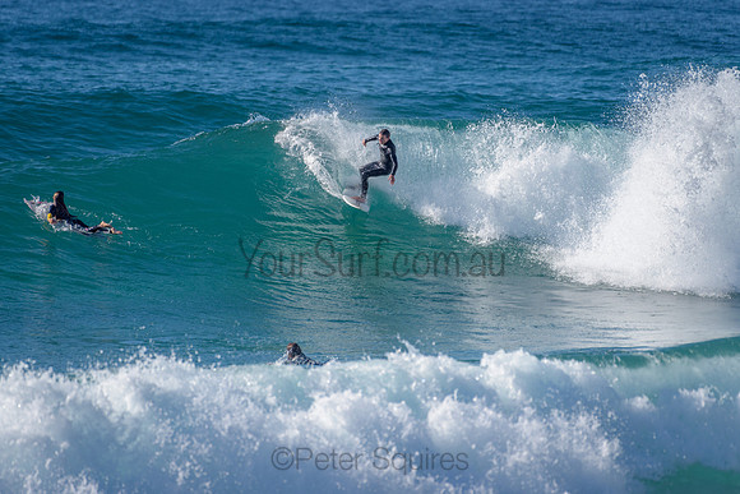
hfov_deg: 3.4
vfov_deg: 2.2
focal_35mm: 613
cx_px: 369
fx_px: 12599
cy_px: 192
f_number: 5.6
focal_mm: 500
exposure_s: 1/2000
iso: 180
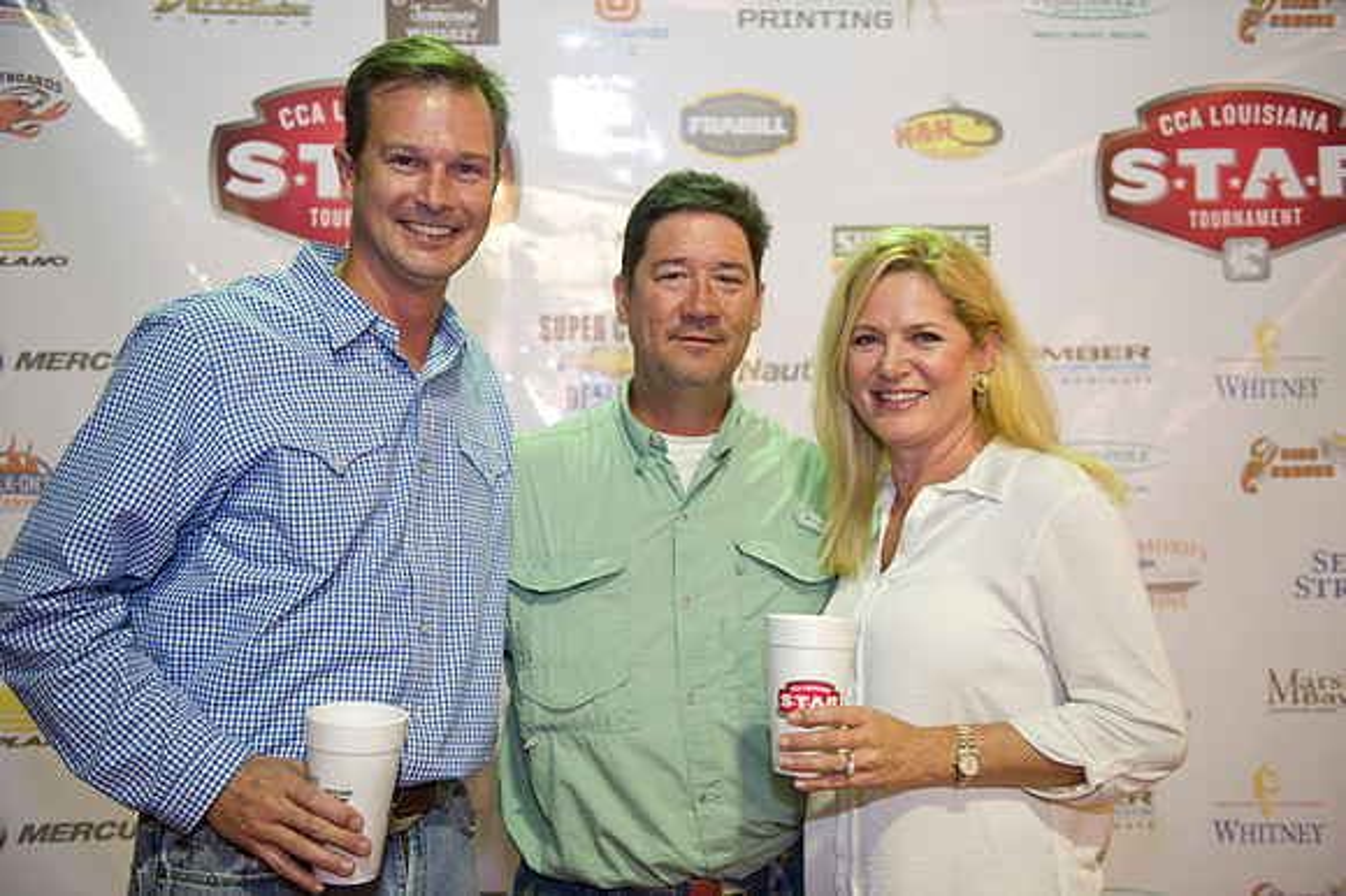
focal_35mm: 38
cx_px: 673
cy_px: 448
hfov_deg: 50.7
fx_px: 1420
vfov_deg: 35.0
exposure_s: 1/60
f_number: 2.8
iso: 1250
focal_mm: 38
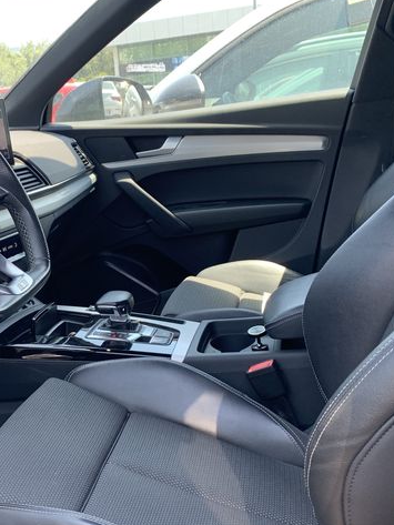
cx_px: 89
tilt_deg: -16.1
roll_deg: +6.9
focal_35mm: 44
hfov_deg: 32.2
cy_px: 302
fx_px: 667
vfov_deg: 42.8
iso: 32
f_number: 1.8
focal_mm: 4.25
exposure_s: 1/122
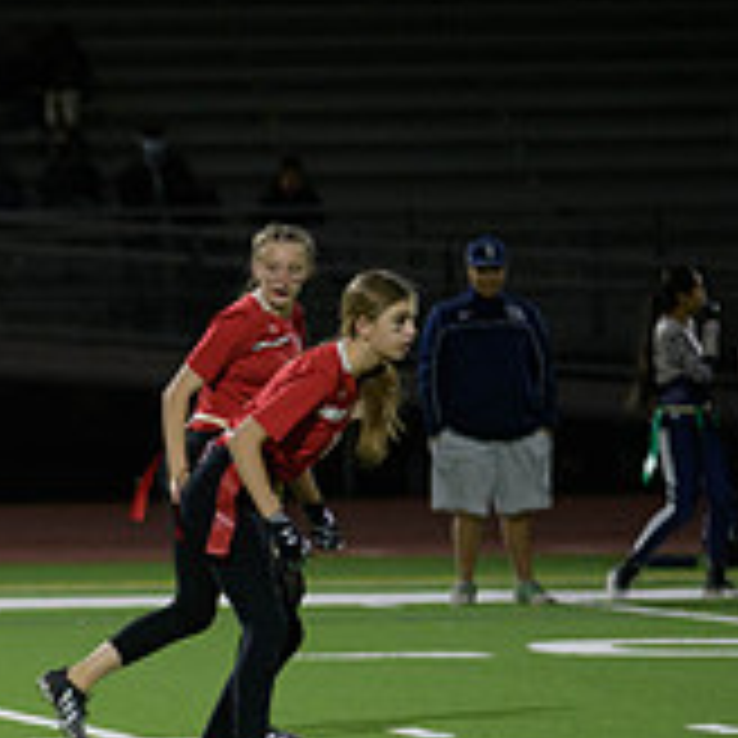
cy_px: 515
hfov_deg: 4.0
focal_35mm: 436
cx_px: -351
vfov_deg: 4.0
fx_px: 10516
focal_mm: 145
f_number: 2.8
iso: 2000
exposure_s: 1/640
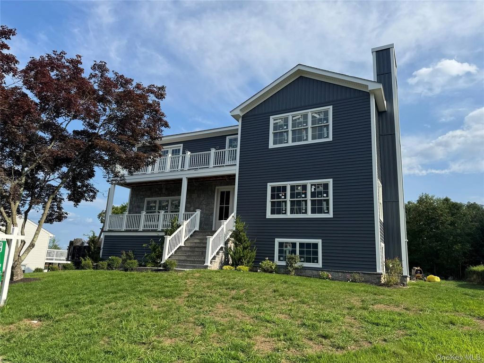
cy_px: 182
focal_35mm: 24
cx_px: 242
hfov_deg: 71.6
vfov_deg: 56.8
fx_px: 336
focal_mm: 6.76
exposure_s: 1/4049
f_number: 1.78
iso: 80
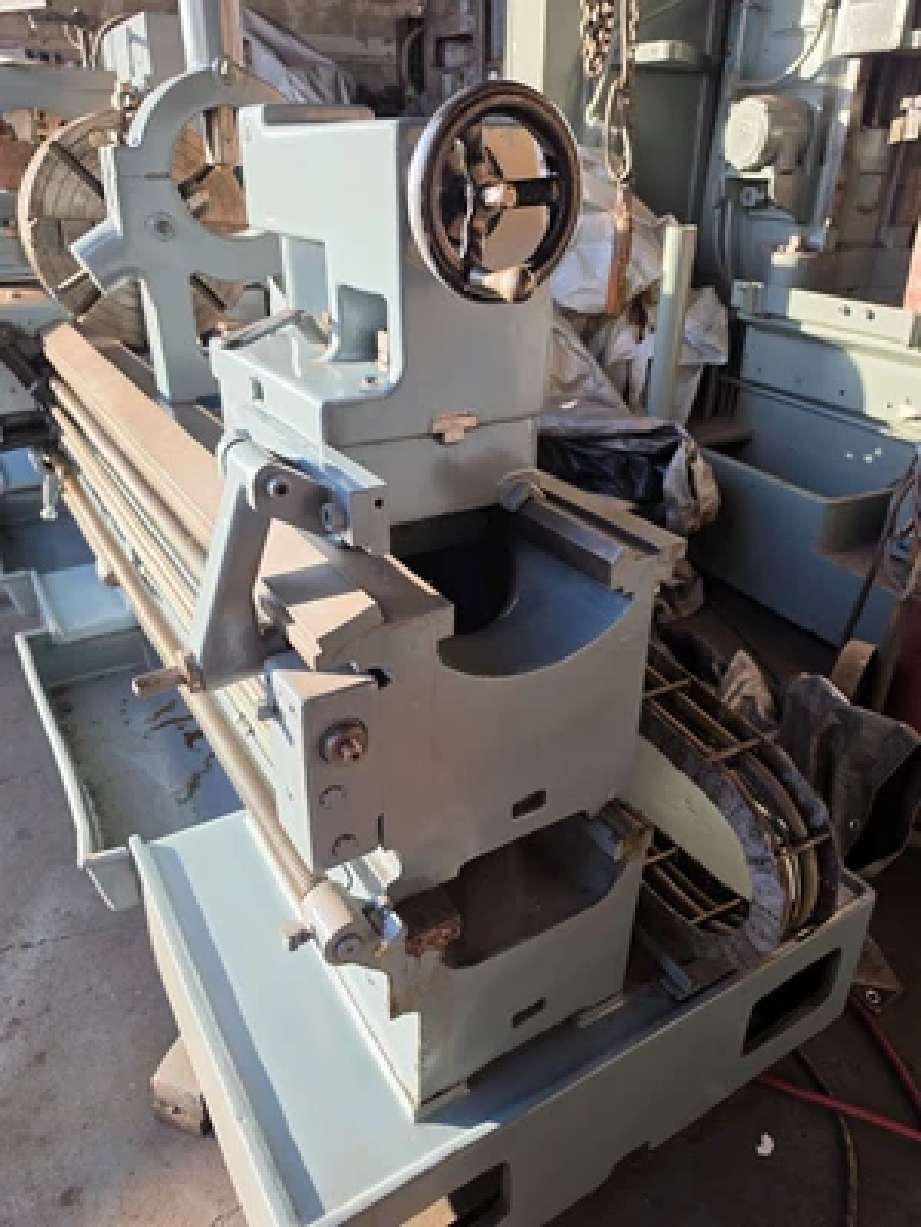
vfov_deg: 73.9
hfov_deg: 58.9
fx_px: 816
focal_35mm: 23
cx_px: 460
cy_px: 614
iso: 10
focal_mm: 6.5
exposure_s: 1/203
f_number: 1.4
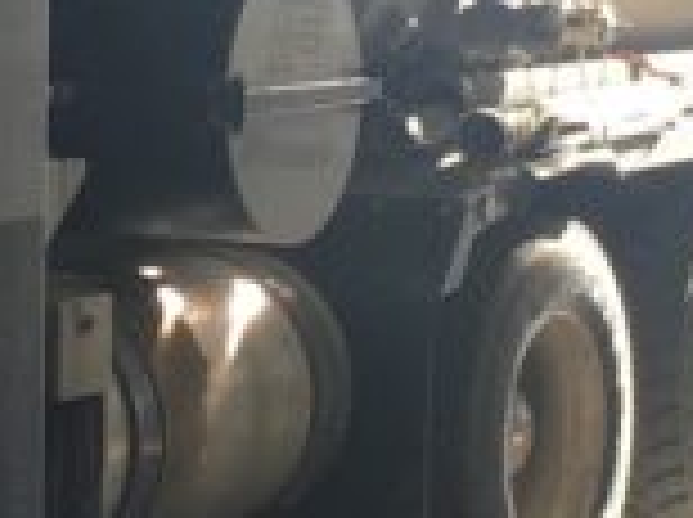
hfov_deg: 10.3
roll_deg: -0.1
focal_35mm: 193
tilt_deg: -1.2
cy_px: 50
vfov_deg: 7.7
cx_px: 387
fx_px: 3858
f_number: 2.2
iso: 32
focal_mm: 4.15
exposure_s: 1/120
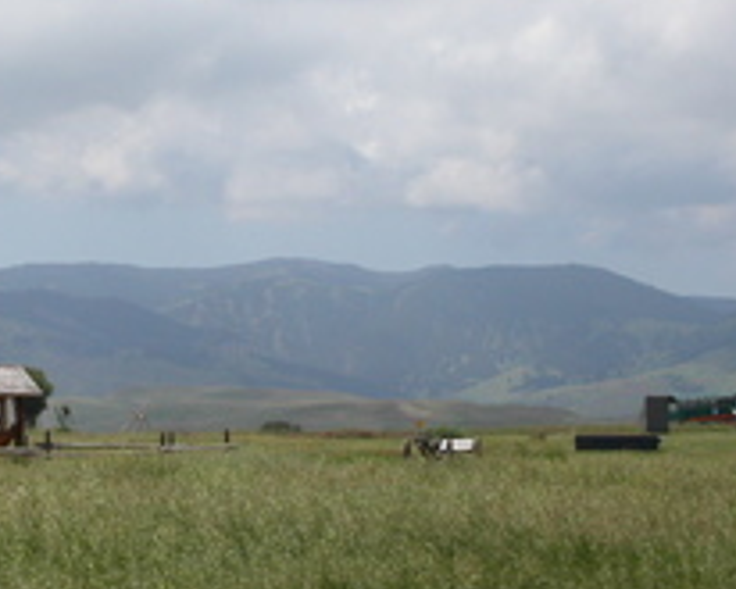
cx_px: 89
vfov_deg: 10.9
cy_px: 311
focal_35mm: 142
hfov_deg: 13.5
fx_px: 3095
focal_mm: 15.4
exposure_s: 1/750
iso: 100
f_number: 8
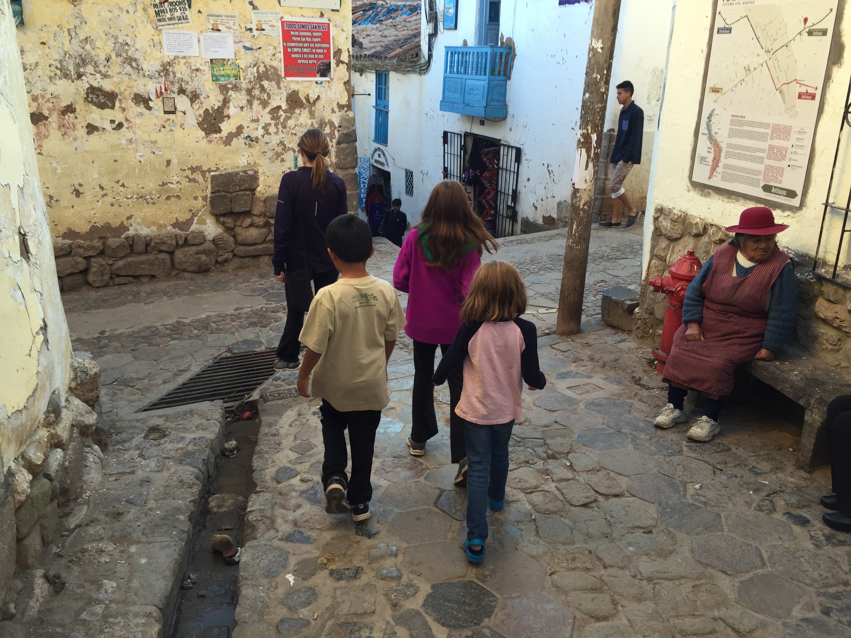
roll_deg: -1.8
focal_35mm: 29
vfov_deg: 48.2
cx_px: 426
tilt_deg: -20.3
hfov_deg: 61.7
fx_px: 713
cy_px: 319
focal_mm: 4.15
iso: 50
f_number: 2.2
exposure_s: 1/120
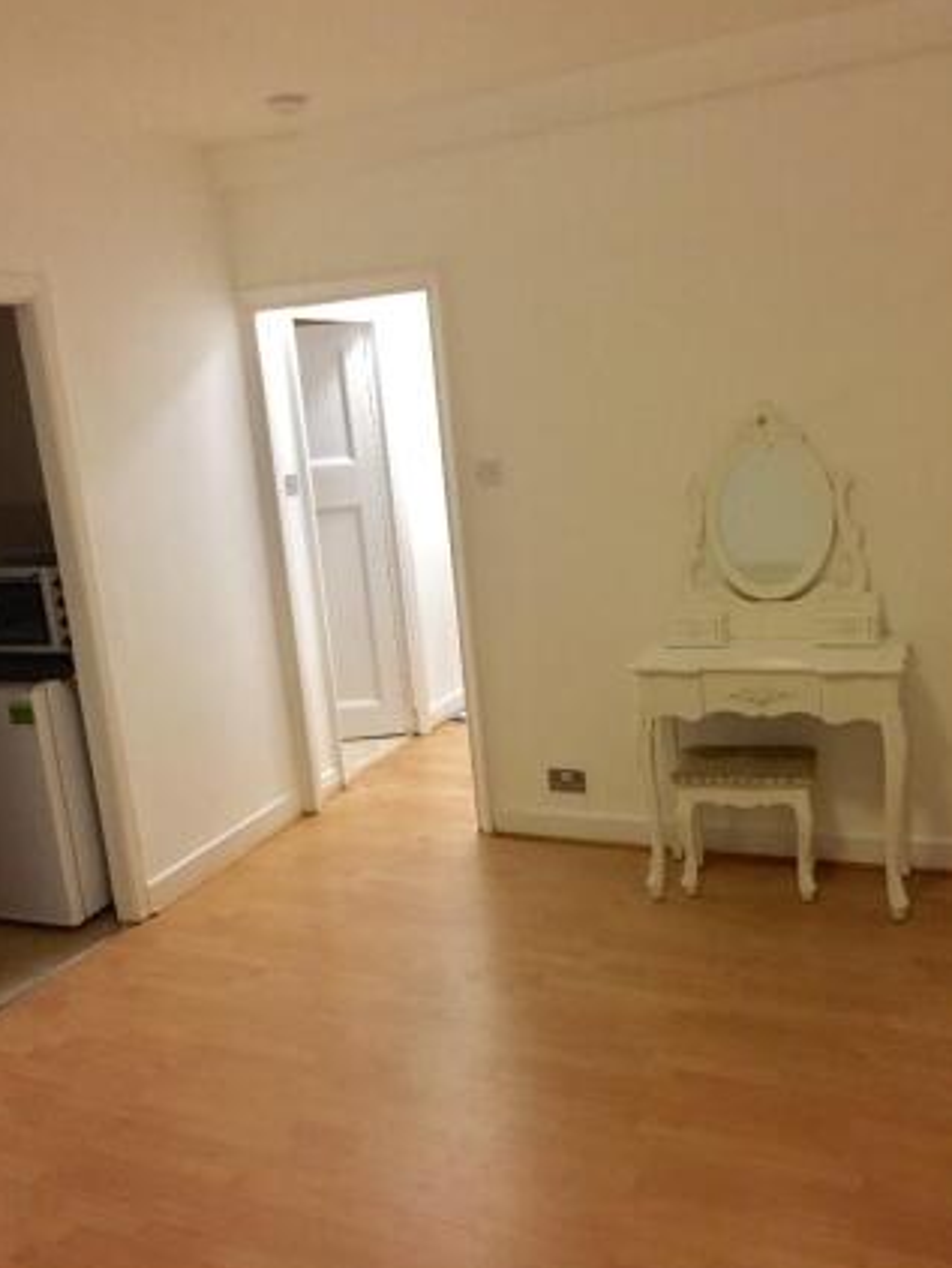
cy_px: 623
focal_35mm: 30
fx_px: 1099
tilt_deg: -10.9
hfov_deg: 46.8
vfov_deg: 59.9
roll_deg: +6.1
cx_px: 478
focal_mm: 4.15
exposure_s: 1/33
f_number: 2.2
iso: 200
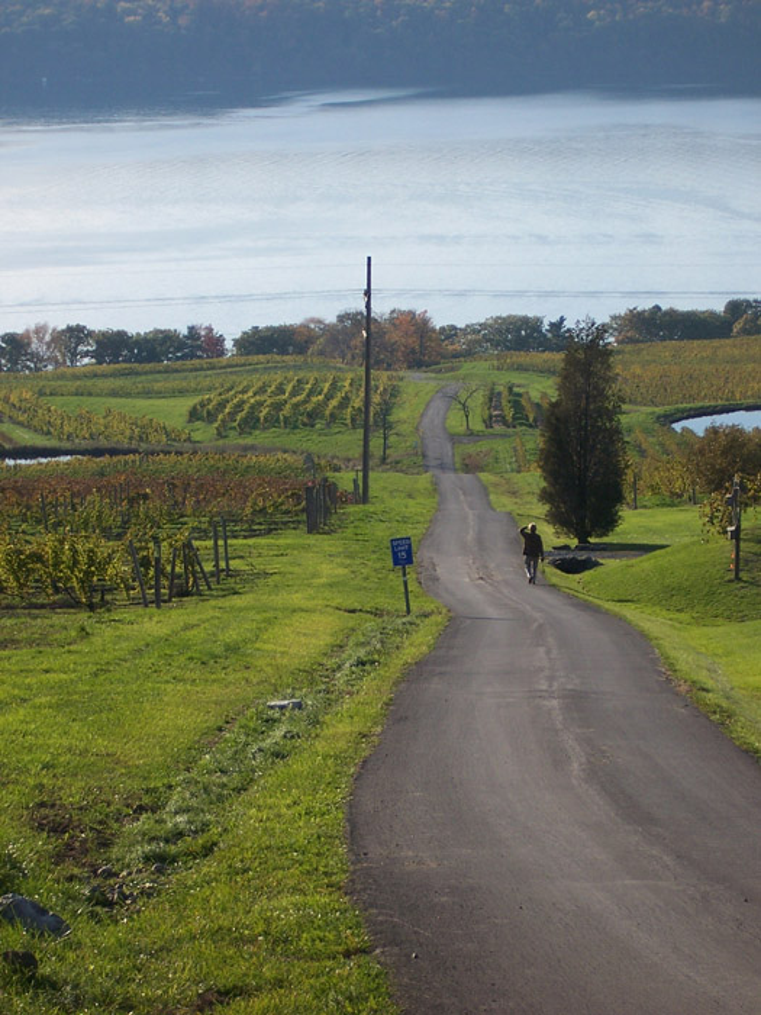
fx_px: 3869
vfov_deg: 14.9
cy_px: 508
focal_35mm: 132
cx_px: 380
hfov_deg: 11.2
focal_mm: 22
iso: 80
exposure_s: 1/500
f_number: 4.8
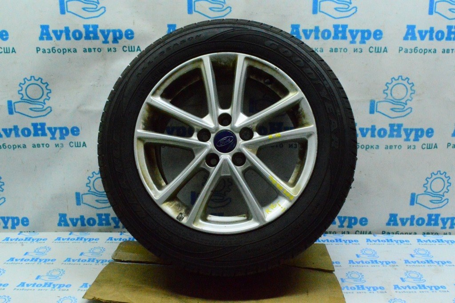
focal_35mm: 38
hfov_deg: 51.3
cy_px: 152
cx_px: 228
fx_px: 474
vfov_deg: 35.4
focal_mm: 25
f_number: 25
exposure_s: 1/60
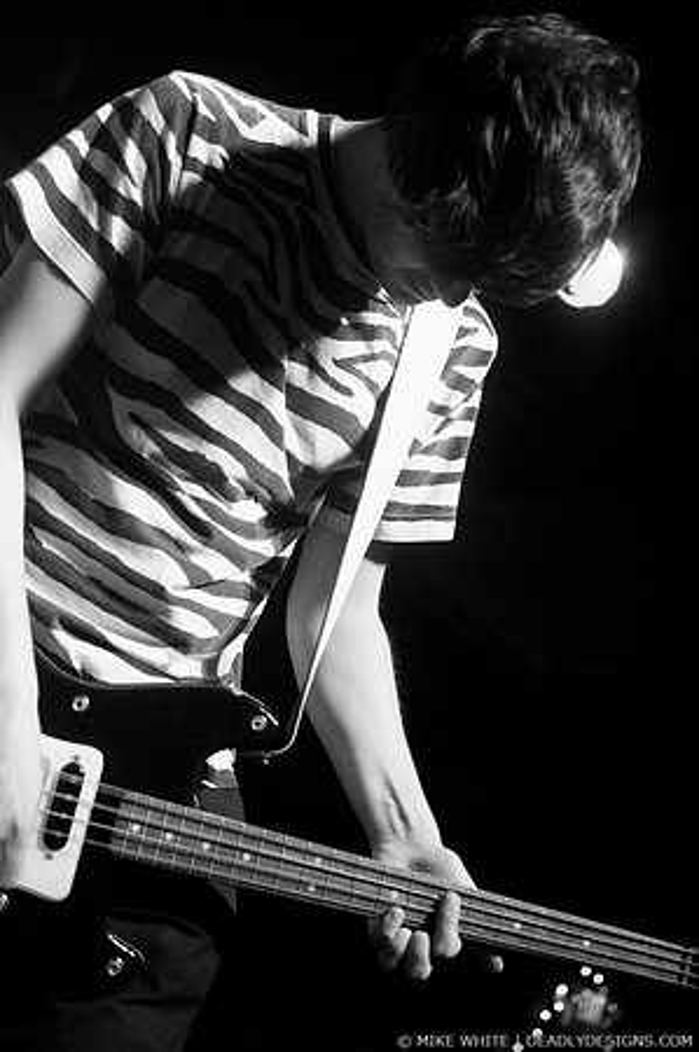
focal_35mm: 52
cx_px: 350
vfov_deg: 37.9
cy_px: 526
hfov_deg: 25.7
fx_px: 1532
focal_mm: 35
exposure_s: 1/40
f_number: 2.8
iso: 800
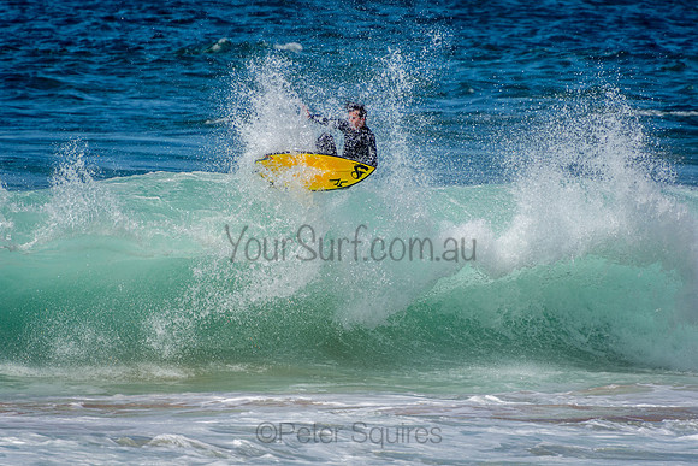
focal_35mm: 600
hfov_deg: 3.4
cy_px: 233
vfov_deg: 2.3
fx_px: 11636
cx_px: 349
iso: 250
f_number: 5.6
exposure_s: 1/2000
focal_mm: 400
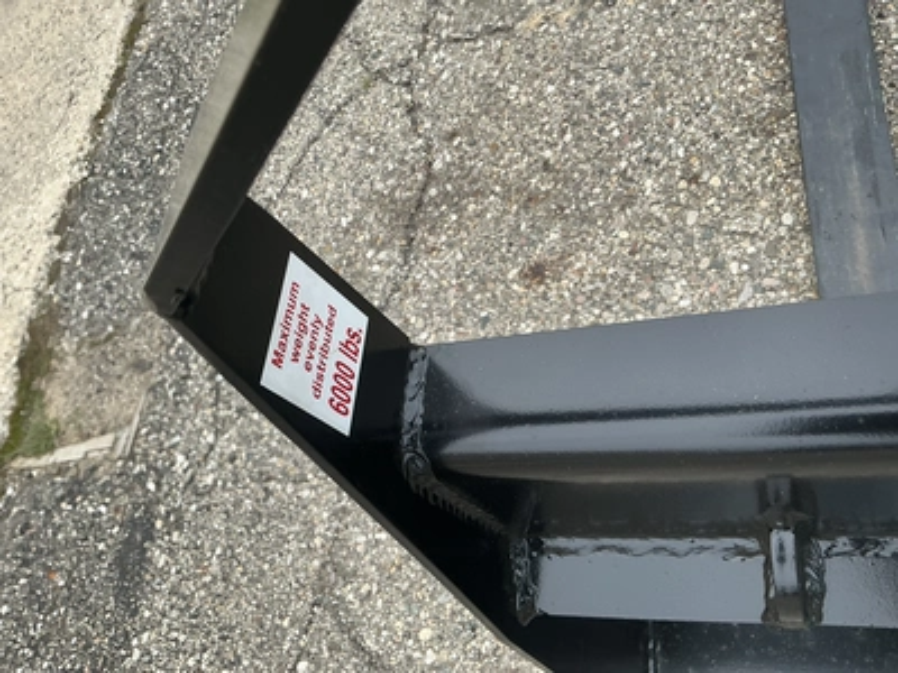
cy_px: 336
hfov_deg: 63.4
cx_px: 449
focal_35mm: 28
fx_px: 726
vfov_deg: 49.7
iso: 20
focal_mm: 3
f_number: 1.8
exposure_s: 1/226
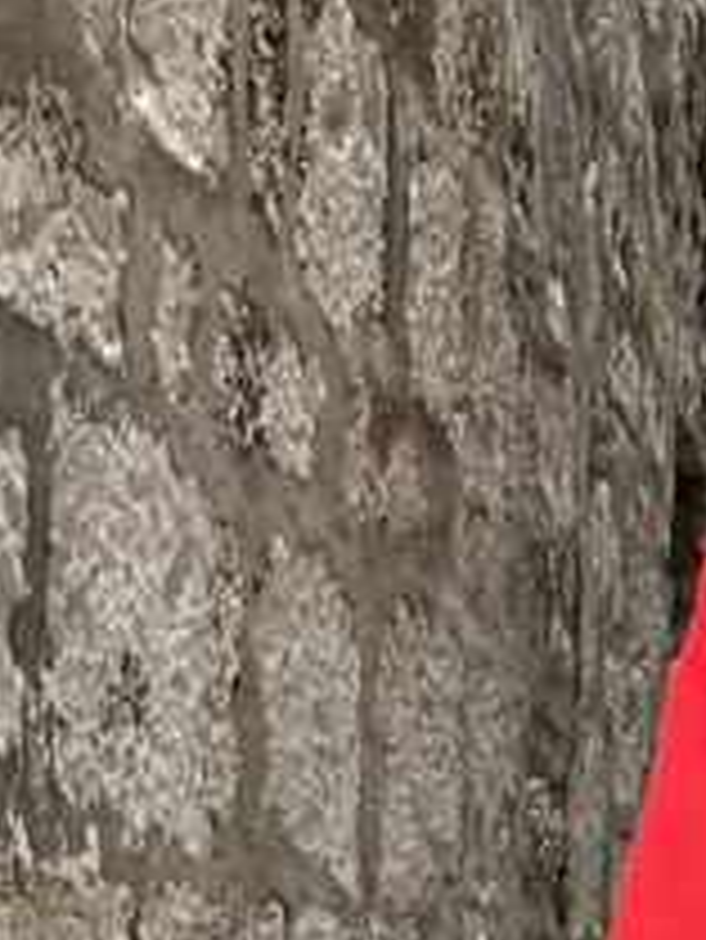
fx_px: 3015
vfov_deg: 16.2
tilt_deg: -5.1
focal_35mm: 111
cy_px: 1421
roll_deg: -2.5
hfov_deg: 12.4
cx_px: 1201
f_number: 1.8
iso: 64
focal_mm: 3
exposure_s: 1/100
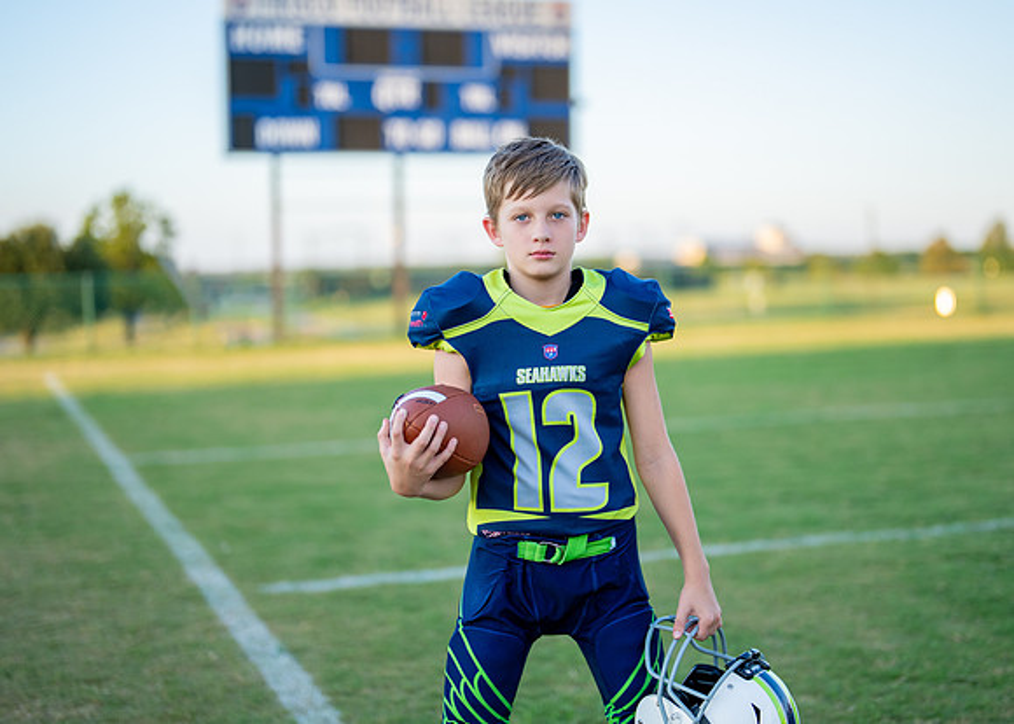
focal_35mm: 59
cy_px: 330
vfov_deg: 24.2
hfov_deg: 33.5
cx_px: 542
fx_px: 1685
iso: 160
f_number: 1.2
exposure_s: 1/1600
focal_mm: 50
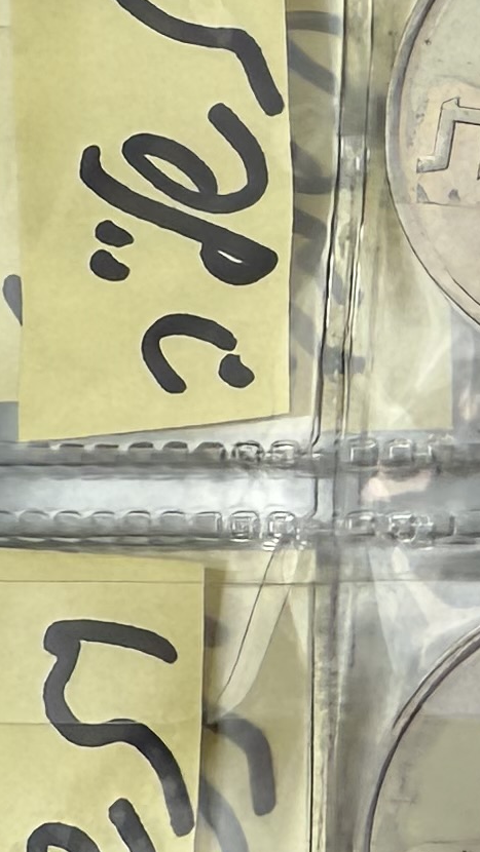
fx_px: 2873
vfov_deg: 16.5
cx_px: 1627
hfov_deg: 7.8
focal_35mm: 127
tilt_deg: -80.1
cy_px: -12
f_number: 2.2
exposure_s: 1/280
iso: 40
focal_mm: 2.22
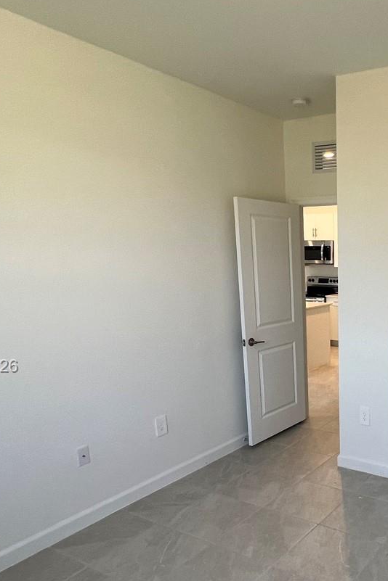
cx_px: 373
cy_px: 367
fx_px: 436
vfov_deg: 66.3
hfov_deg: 42.5
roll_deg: +0.5
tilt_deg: -13.7
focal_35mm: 27
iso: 125
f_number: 1.8
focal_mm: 1.57
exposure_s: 1/120
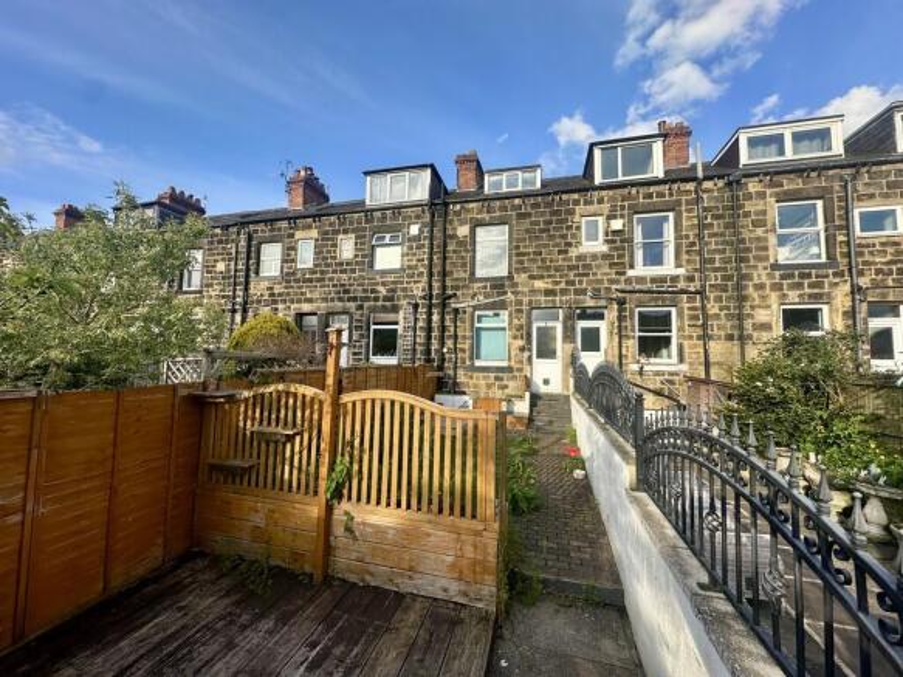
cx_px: 452
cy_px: 338
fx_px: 365
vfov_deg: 85.7
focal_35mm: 14
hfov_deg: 102.1
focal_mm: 2.22
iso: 40
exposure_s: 1/875
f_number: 2.2
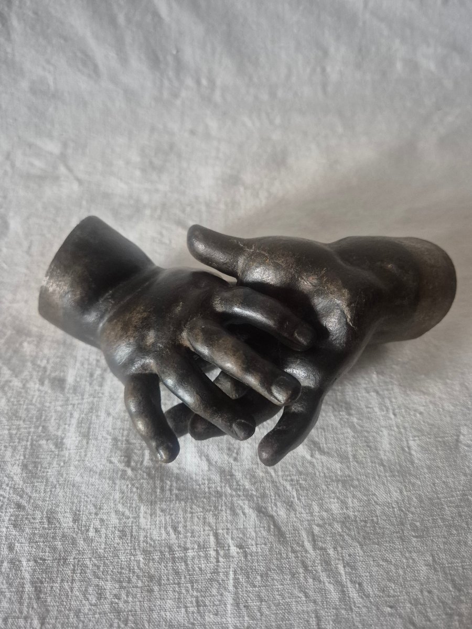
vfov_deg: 73.9
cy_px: 314
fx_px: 418
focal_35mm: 23
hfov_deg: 58.9
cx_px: 236
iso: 1250
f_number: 1.8
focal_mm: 5.4
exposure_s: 1/100
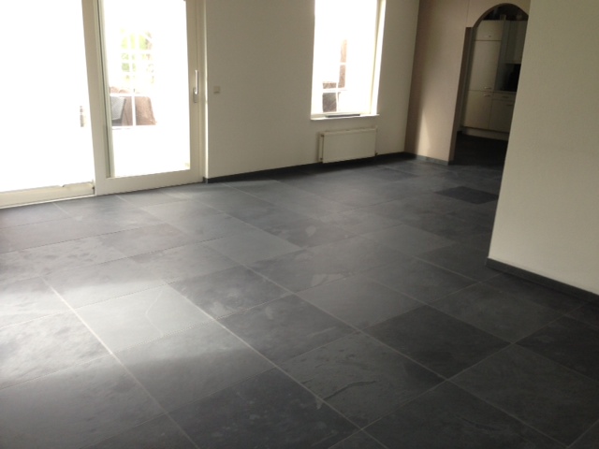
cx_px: 300
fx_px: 571
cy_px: 224
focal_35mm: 33
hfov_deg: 55.4
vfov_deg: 42.9
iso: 64
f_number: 2.4
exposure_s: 1/60
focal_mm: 4.13
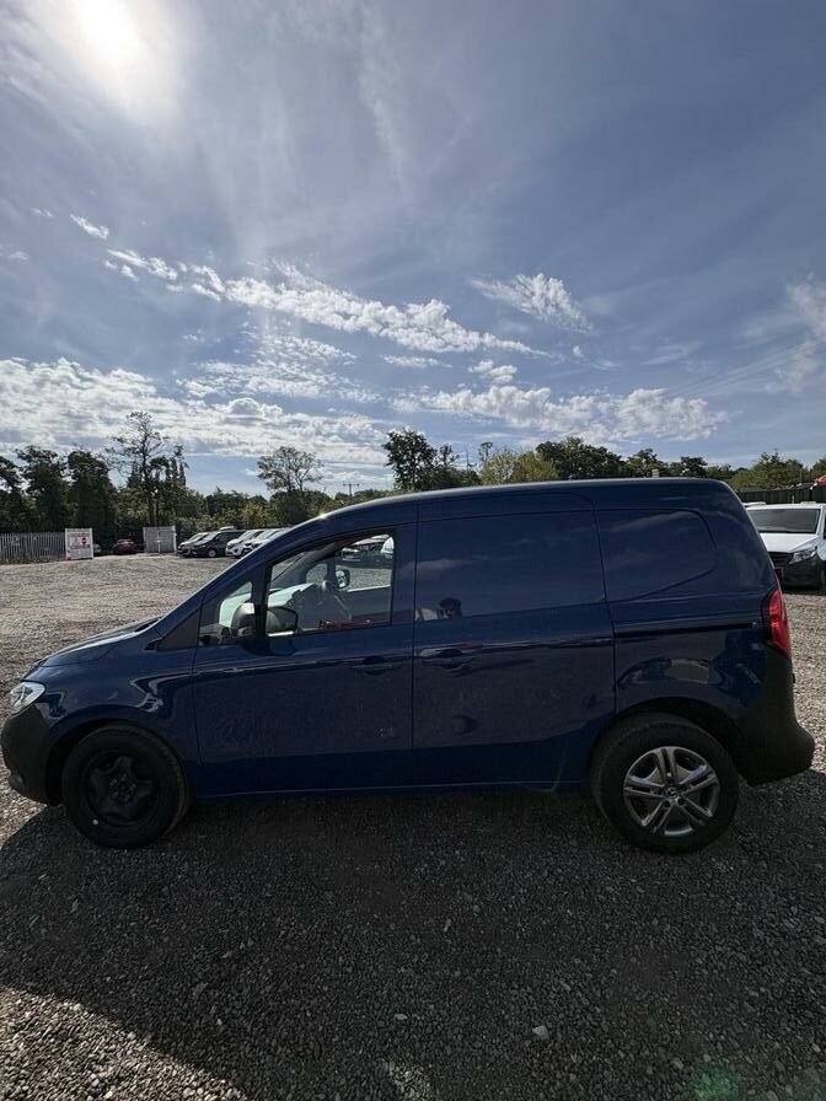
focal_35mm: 14
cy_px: 550
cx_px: 413
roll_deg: -0.3
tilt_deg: +7.6
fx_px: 445
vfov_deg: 102.1
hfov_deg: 85.7
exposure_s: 1/3390
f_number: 2.2
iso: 50
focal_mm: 2.22
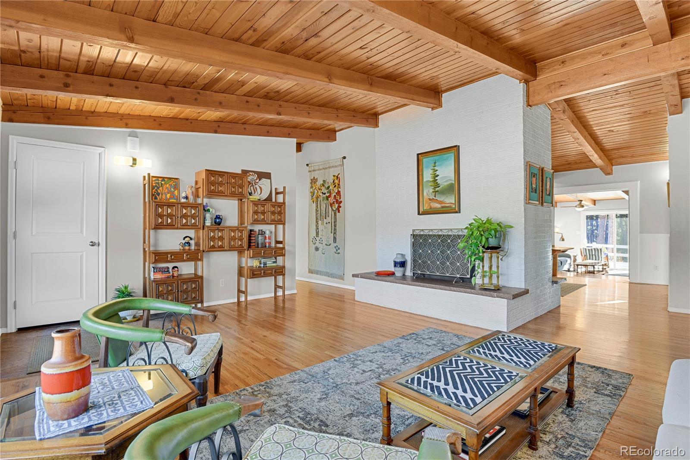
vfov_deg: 70.4
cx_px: 345
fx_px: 326
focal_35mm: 17
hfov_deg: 93.3
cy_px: 230
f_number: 8
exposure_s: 4
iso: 250
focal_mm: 17
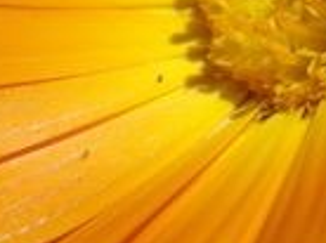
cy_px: -33
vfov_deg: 12.6
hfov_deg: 16.9
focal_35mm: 115
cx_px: 308
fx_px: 1081
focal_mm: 6.1
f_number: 4.6
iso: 125
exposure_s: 1/1250
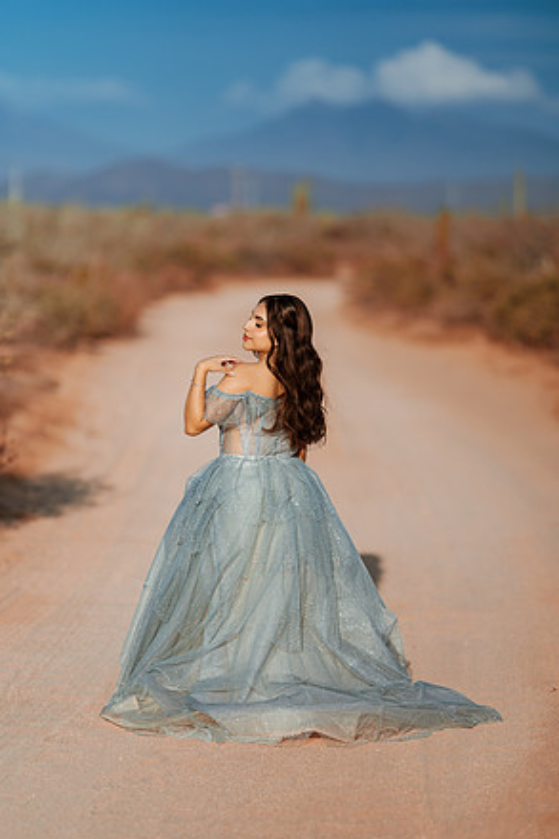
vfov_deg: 14.9
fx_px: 3217
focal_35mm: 138
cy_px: 425
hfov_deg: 9.9
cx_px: 280
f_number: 1.8
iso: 100
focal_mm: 135
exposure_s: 1/8000
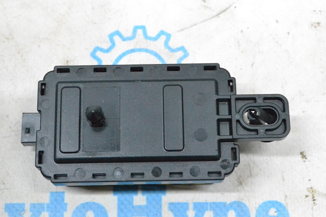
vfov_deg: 18.2
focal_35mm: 75
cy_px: 108
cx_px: 163
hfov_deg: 27.0
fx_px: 679
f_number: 9
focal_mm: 50
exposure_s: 1/160
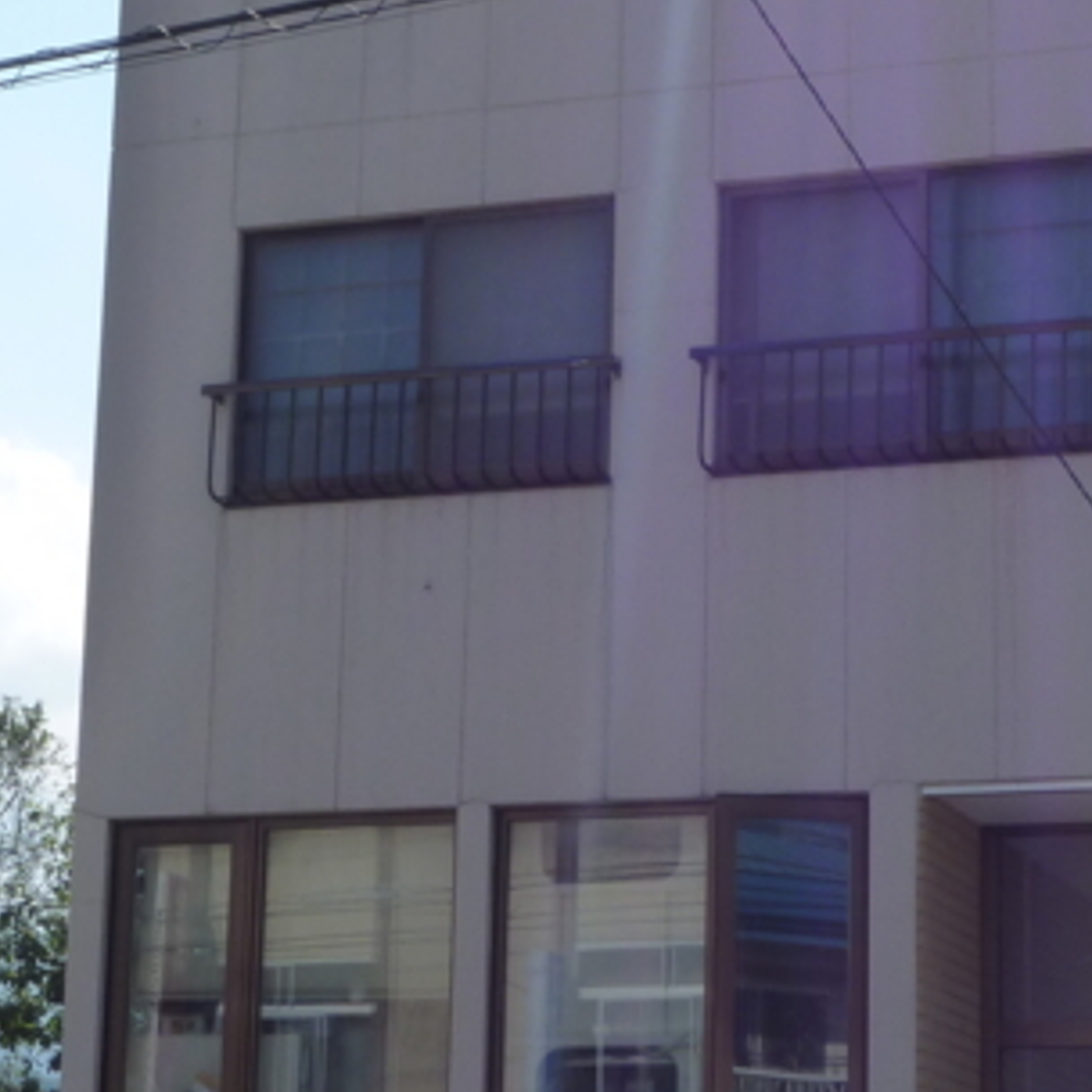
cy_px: 524
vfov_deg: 17.4
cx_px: 546
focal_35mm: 100
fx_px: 3569
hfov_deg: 17.4
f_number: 5.6
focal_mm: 7.7
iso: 125
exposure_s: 1/400
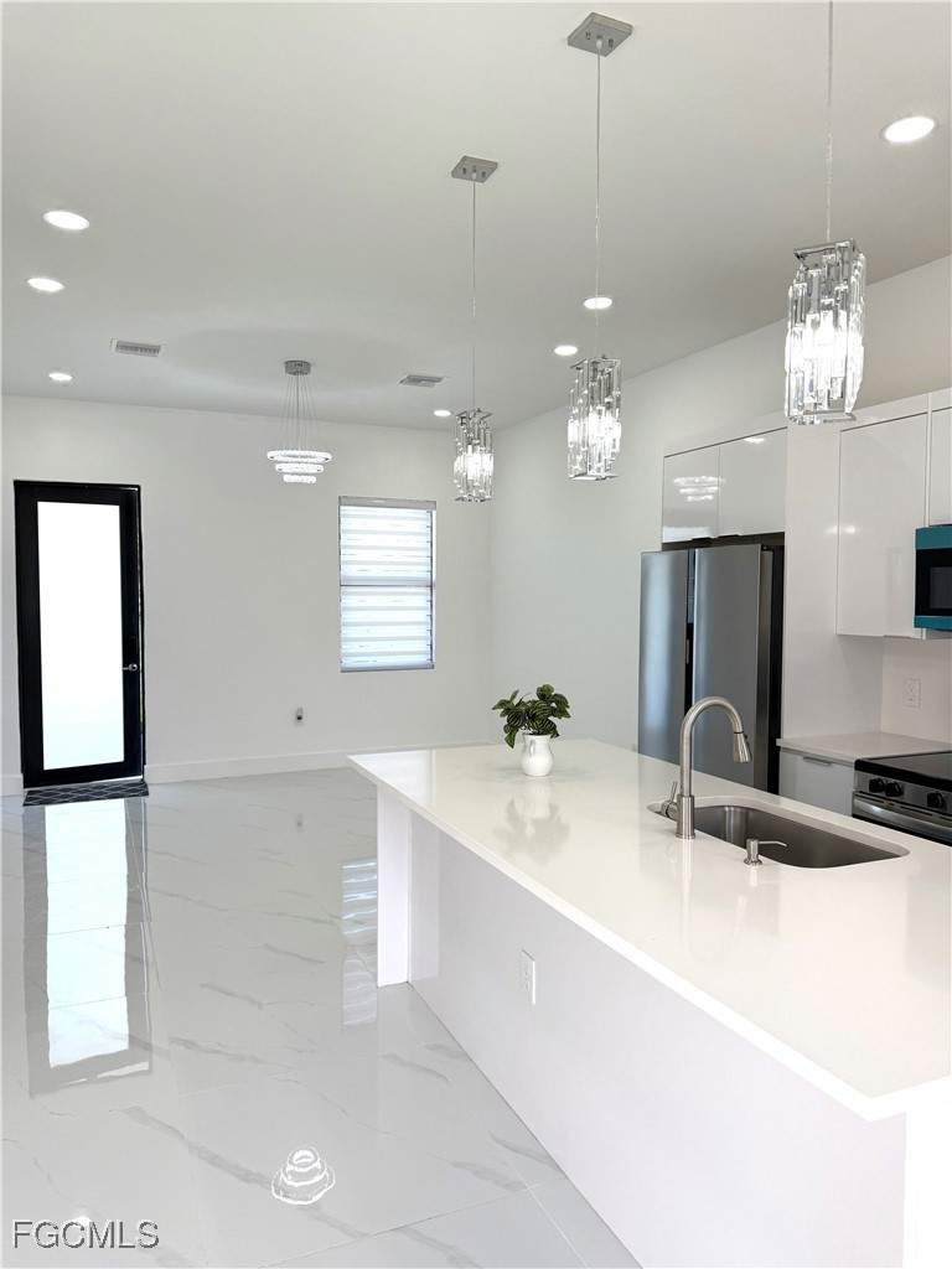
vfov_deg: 71.6
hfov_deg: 56.8
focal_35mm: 24
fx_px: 880
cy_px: 634
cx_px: 476
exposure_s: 1/507
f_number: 1.78
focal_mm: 6.76
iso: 100
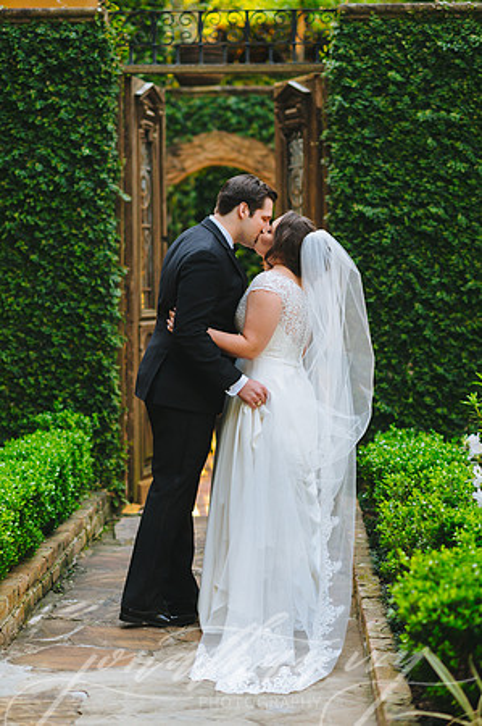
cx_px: 241
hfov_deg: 16.0
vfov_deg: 23.9
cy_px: 363
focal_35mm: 85
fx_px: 1711
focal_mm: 85
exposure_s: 1/200
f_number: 2
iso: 1000
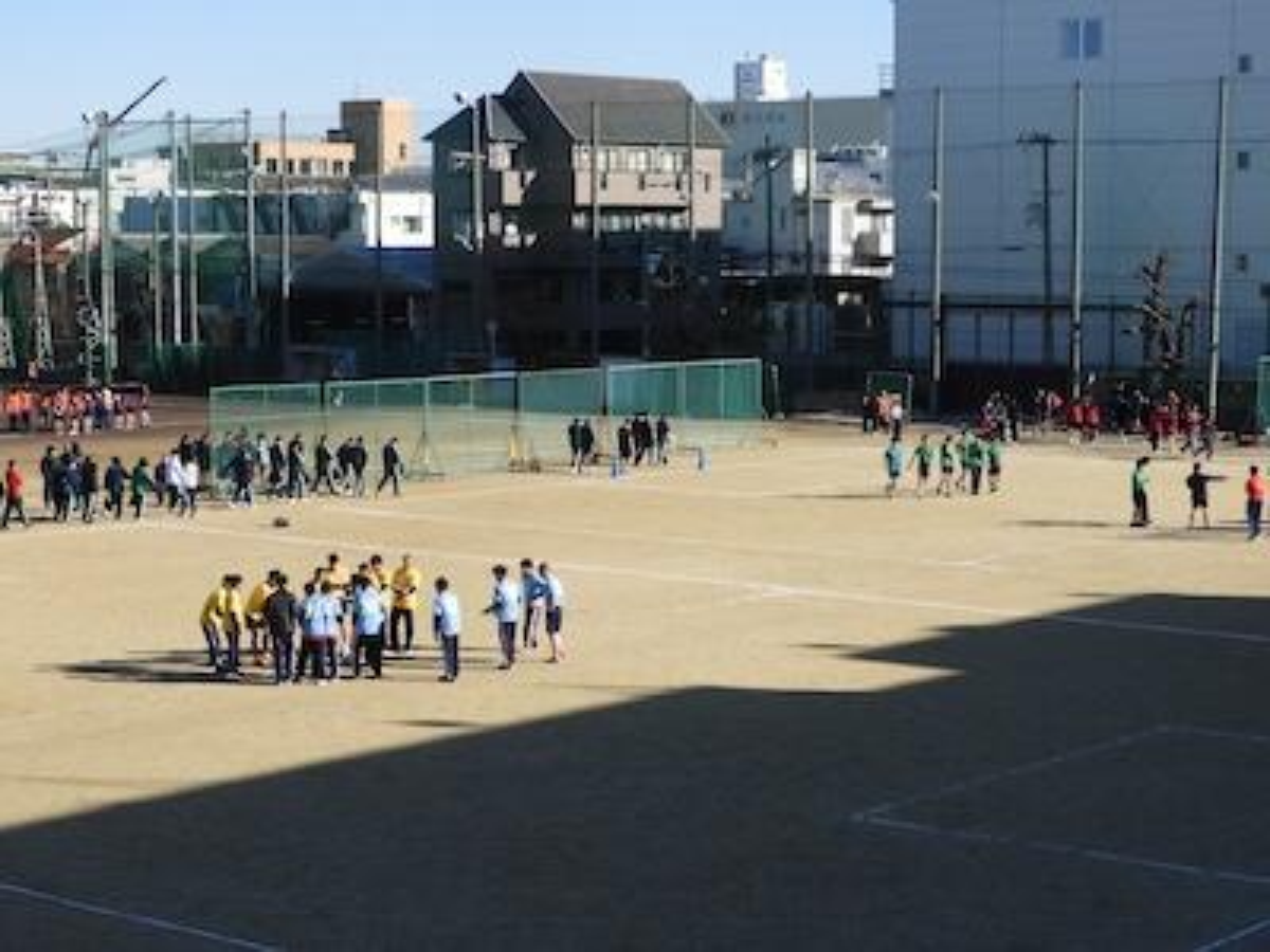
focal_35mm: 80
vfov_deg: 18.4
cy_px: 476
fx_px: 2935
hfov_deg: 24.4
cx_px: 635
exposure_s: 1/640
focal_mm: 14.3
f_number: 4.5
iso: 100
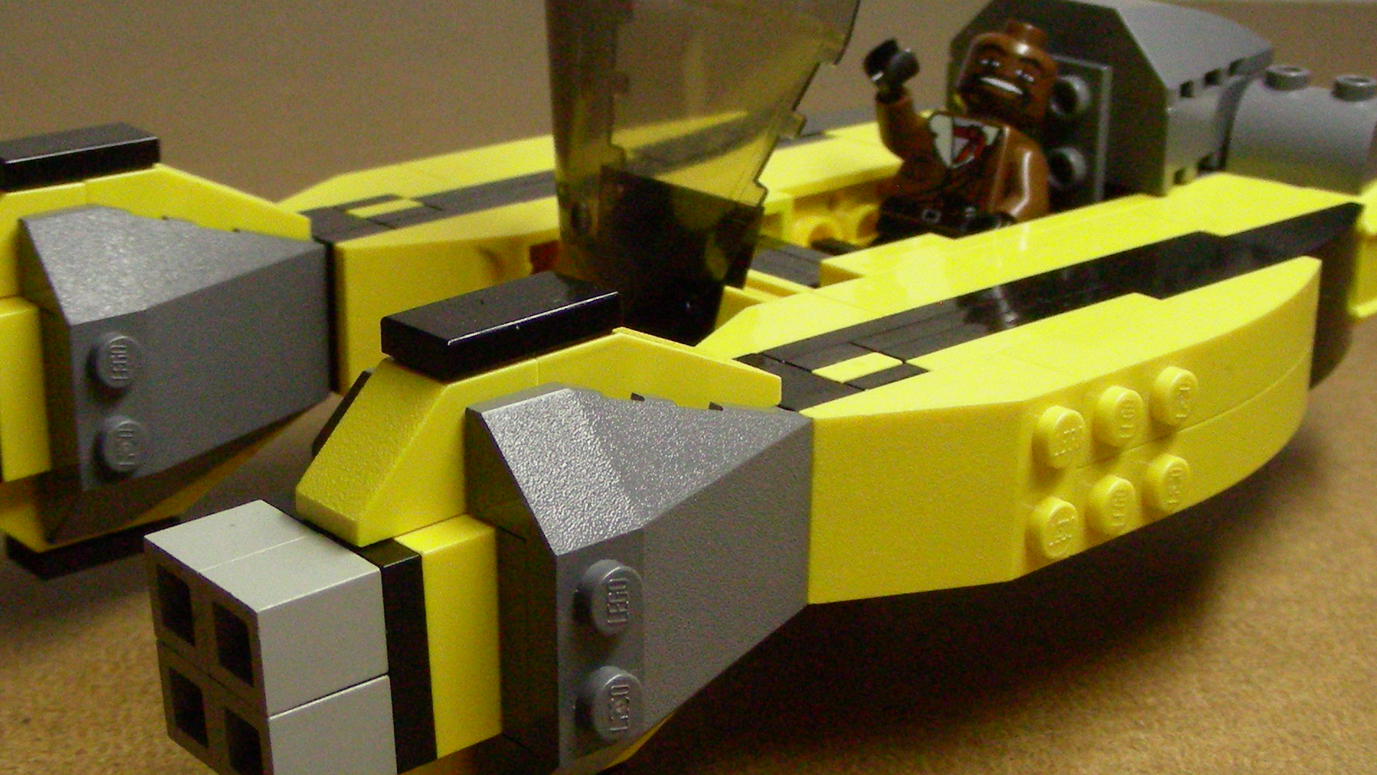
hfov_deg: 34.4
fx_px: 2227
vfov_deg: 19.7
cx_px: 696
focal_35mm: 61
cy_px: 343
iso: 400
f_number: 3.5
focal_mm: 6.3
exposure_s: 1/55.6
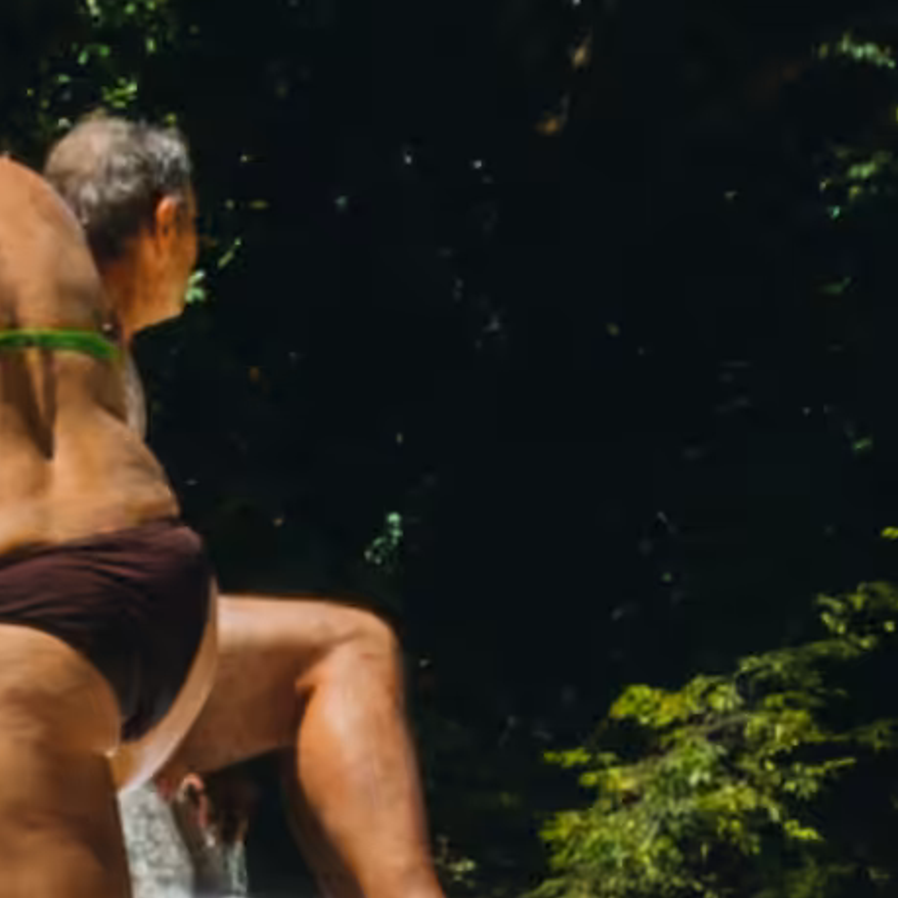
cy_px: 1559
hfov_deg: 7.2
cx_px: -35
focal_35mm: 243
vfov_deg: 7.0
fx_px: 7132
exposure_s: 1/250
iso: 125
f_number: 11
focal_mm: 8.8
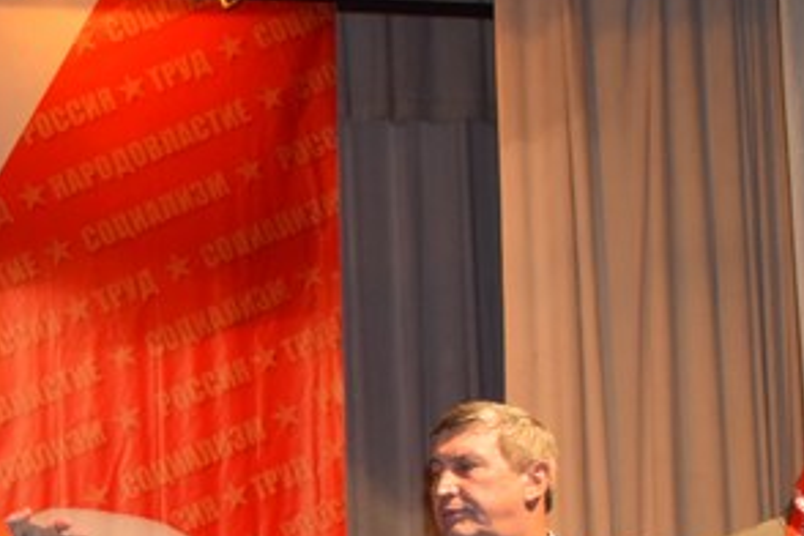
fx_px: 3037
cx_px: -205
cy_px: 890
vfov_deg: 9.7
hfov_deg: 14.5
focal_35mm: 136
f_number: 5
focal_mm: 26
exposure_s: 1/100
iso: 800
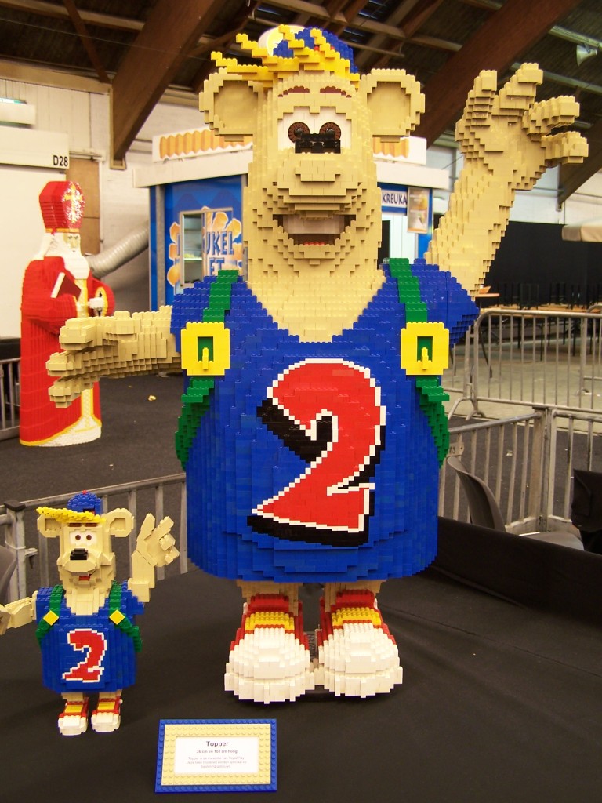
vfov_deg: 49.0
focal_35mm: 38
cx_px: 301
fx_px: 881
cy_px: 402
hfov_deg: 37.7
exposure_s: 1/2
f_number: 2.8
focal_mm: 6.3
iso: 80
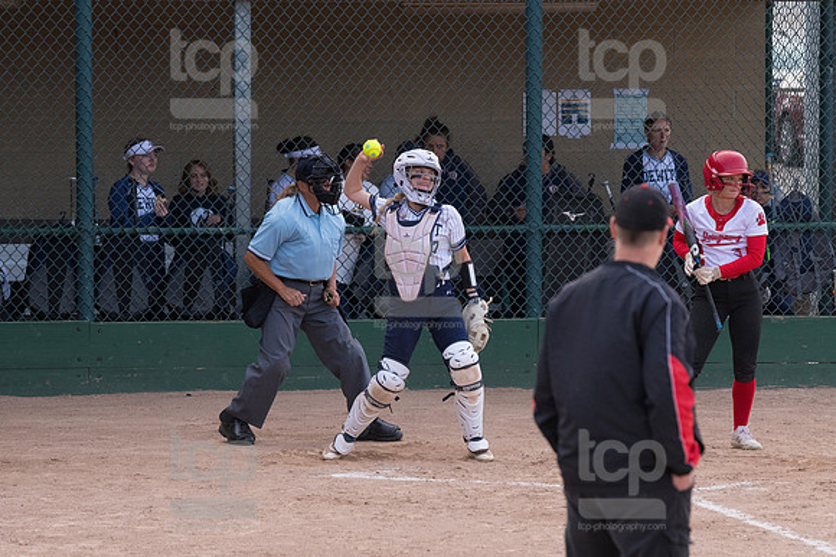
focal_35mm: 300
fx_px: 6962
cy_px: 278
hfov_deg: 6.9
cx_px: 418
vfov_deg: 4.6
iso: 1250
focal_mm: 200
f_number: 5.6
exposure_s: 1/1600
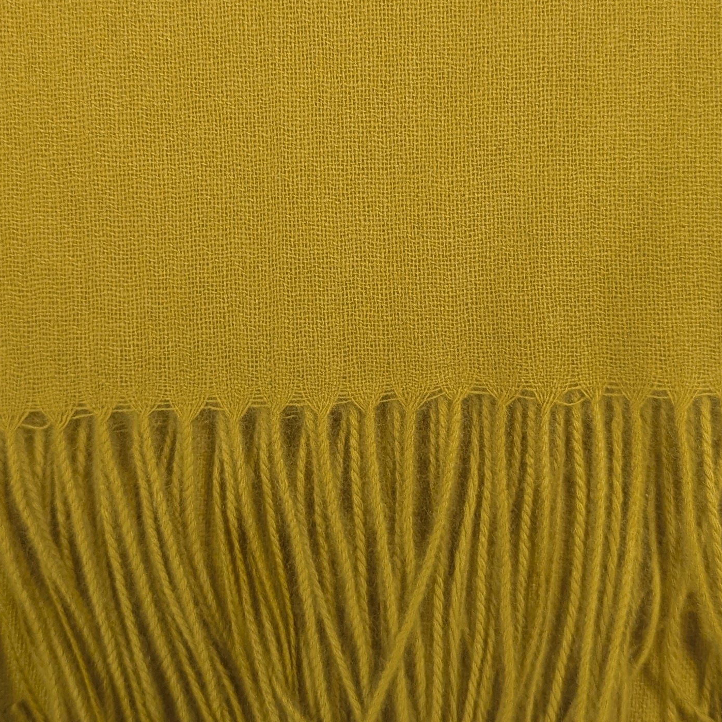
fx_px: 1463
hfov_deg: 27.7
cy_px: 280
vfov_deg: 27.6
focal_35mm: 62
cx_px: 395
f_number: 1.85
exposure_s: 1/60
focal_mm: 6.81
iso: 118
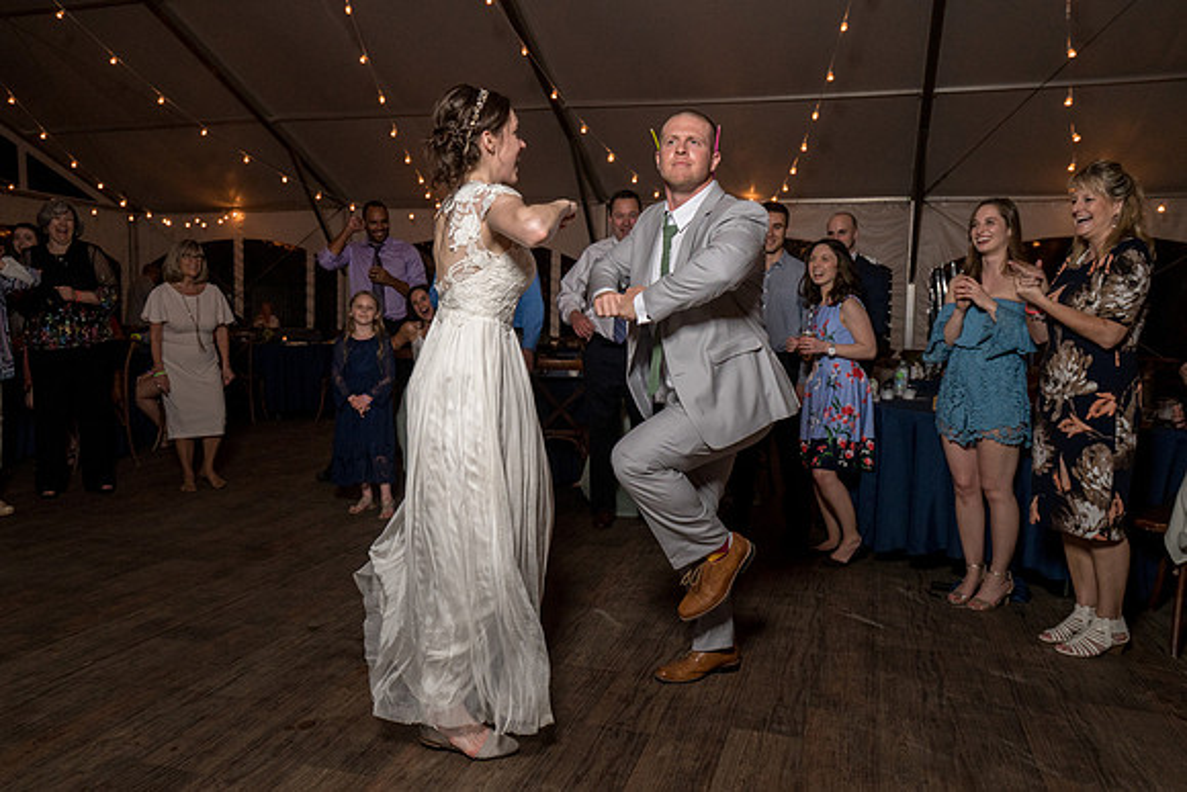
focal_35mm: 27
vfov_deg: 47.4
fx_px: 902
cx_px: 574
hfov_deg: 66.7
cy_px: 406
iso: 2000
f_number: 5.6
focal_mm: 25
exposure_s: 1/200
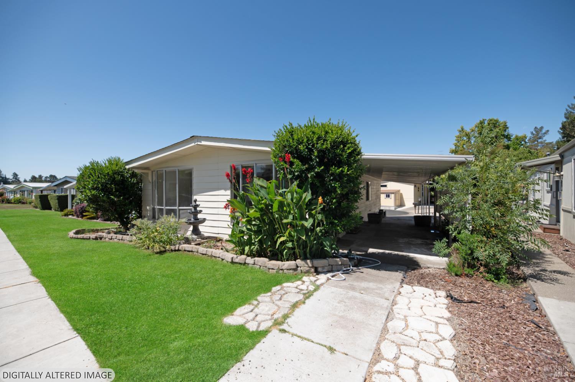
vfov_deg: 81.1
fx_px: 223
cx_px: 288
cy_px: 191
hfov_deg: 104.3
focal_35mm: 14
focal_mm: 14
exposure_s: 1/5000
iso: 400
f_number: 4
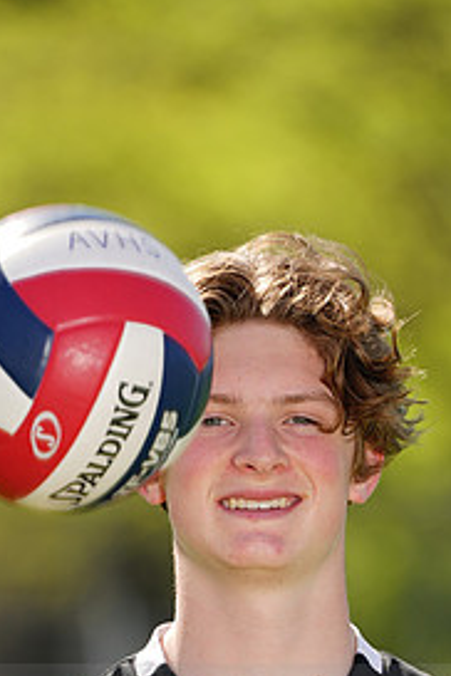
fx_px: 14750
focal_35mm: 785
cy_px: 698
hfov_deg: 1.8
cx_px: 150
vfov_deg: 2.6
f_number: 6.3
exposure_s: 1/200
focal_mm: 370
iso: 64
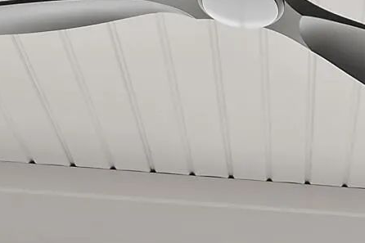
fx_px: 1024
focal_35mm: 101
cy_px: 633
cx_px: 493
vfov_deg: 10.9
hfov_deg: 18.6
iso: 100
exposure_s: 1/25
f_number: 4.5
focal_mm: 10
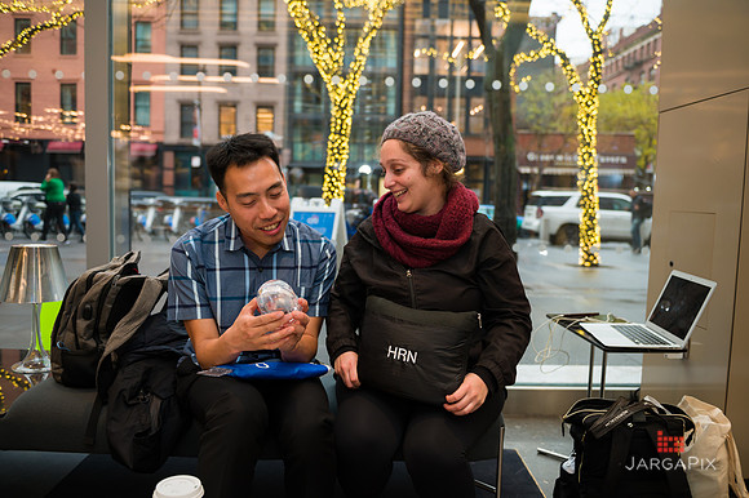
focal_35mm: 28
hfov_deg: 65.5
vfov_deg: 46.4
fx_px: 582
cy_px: 249
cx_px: 374
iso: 400
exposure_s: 1/125
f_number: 3.2
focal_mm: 28
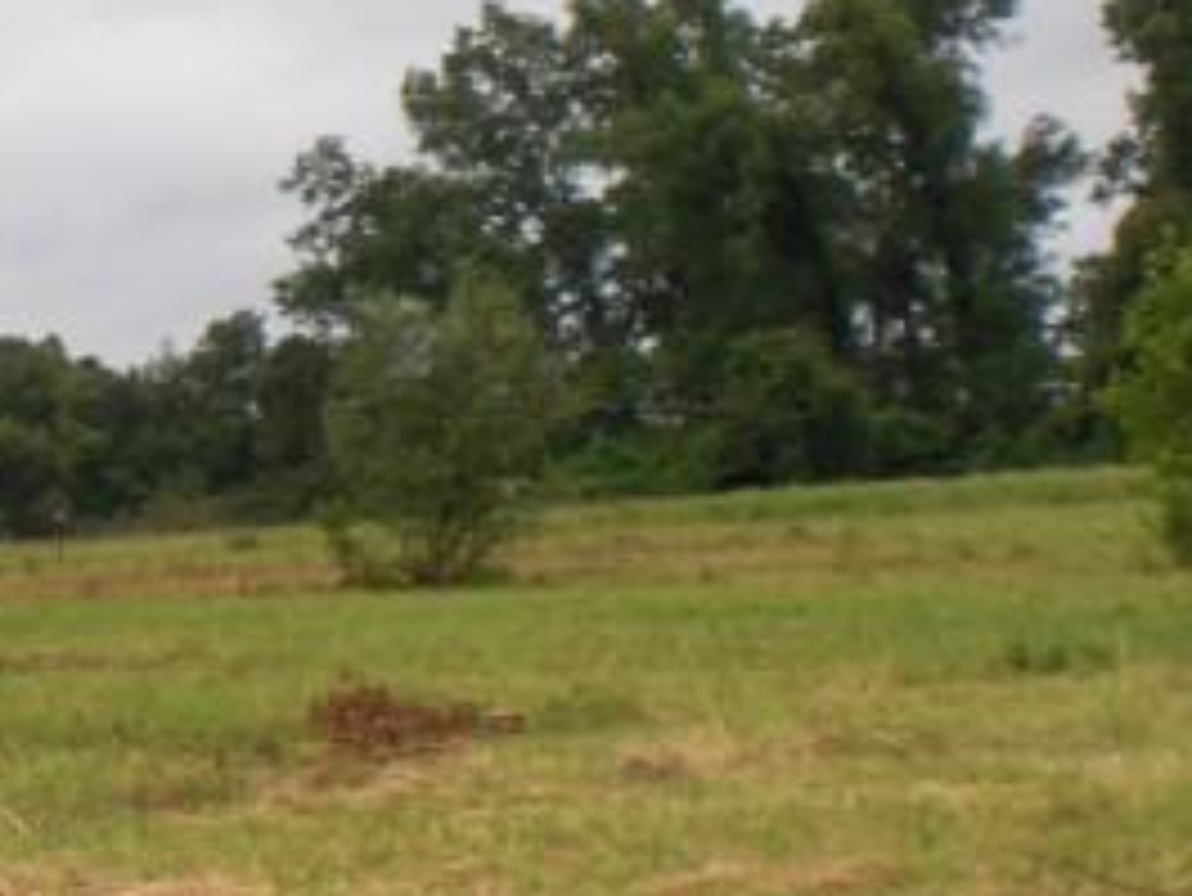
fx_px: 5064
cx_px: -247
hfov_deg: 13.1
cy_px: 347
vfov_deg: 10.1
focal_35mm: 147
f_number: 5.6
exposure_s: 1/200
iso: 64
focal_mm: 6.3
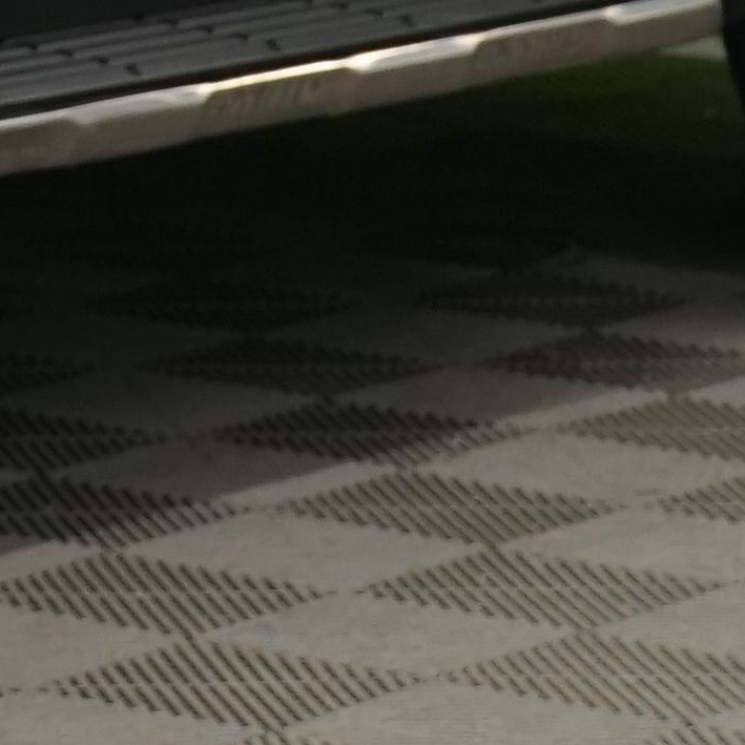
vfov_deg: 5.0
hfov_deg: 4.8
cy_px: -554
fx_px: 8400
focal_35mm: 345
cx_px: -1535
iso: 800
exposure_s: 1/40
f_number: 6.3
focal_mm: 48
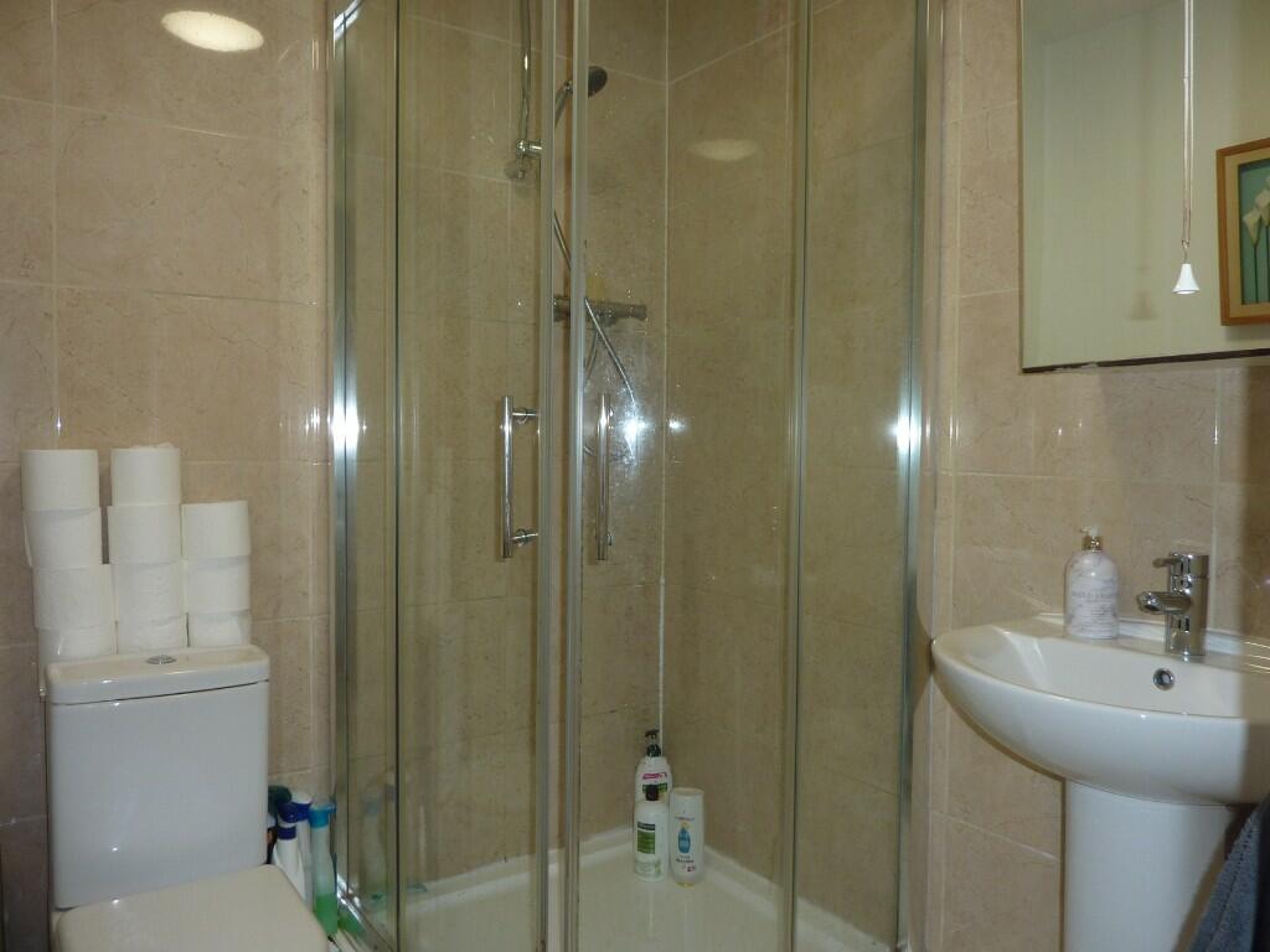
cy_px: 476
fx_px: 917
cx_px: 635
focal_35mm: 25
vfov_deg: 54.9
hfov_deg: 69.4
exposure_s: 1/30
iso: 100
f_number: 3.3
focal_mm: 4.1
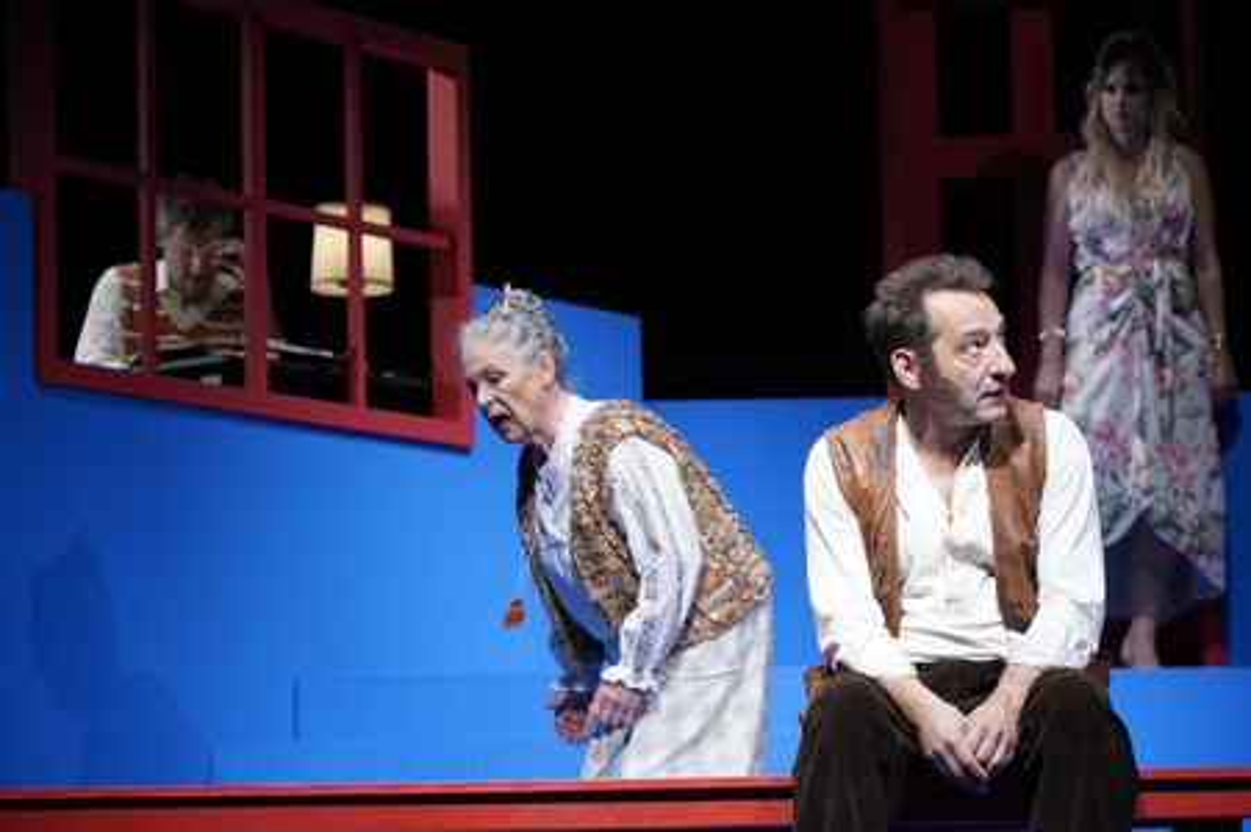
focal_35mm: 125
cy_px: 416
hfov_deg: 16.4
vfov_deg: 11.0
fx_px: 4340
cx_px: 626
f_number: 5.6
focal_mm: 125
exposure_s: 1/400
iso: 2000
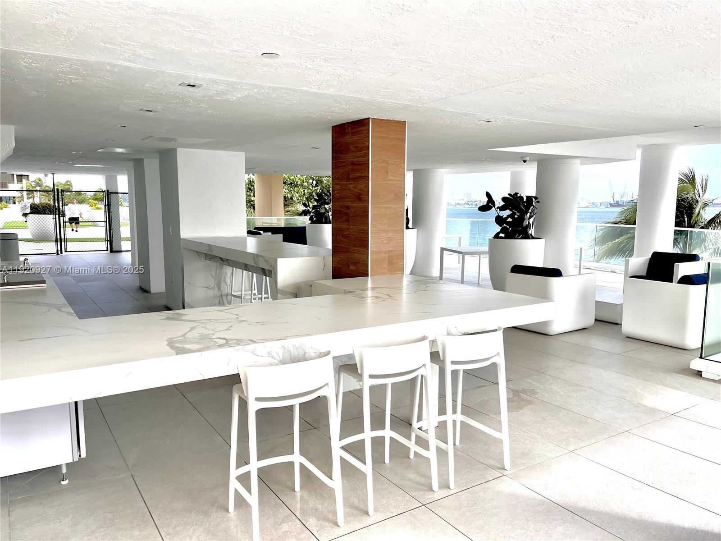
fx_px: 542
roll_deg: -0.2
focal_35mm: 26
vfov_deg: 53.1
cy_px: 270
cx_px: 360
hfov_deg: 67.3
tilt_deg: -6.6
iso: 50
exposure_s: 1/1695
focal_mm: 5.1
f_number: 1.6
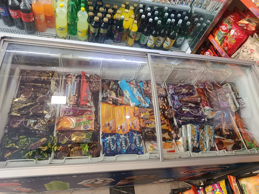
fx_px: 180
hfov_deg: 71.6
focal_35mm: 24
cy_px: 97
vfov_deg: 56.8
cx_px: 130
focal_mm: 5.24
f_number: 1.7
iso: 1133
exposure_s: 1/100
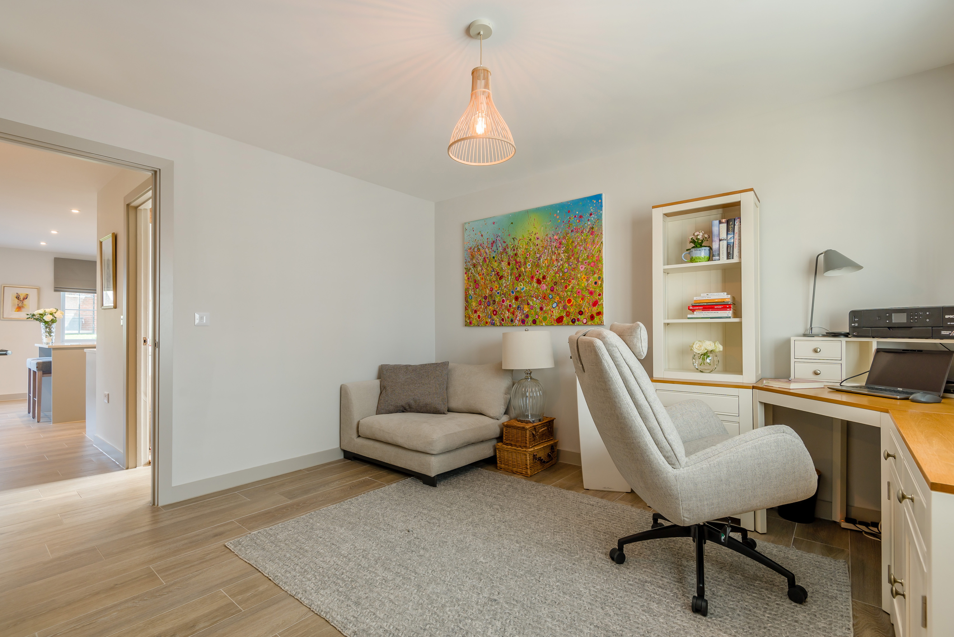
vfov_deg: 73.8
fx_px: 424
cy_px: 318
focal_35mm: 16
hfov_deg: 96.7
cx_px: 477
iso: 100
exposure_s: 1/15
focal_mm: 16
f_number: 8
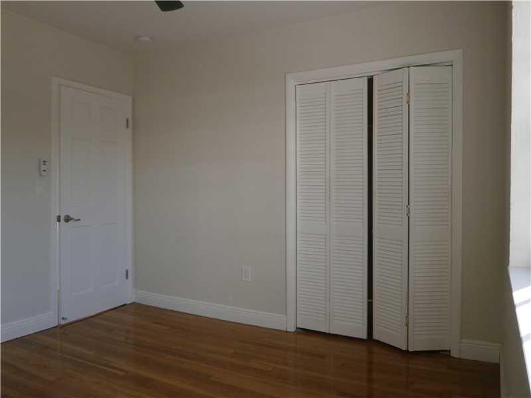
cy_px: 199
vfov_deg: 53.1
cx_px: 266
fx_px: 399
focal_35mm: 26
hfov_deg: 67.3
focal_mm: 4.7
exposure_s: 1/80
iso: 100
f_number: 2.8
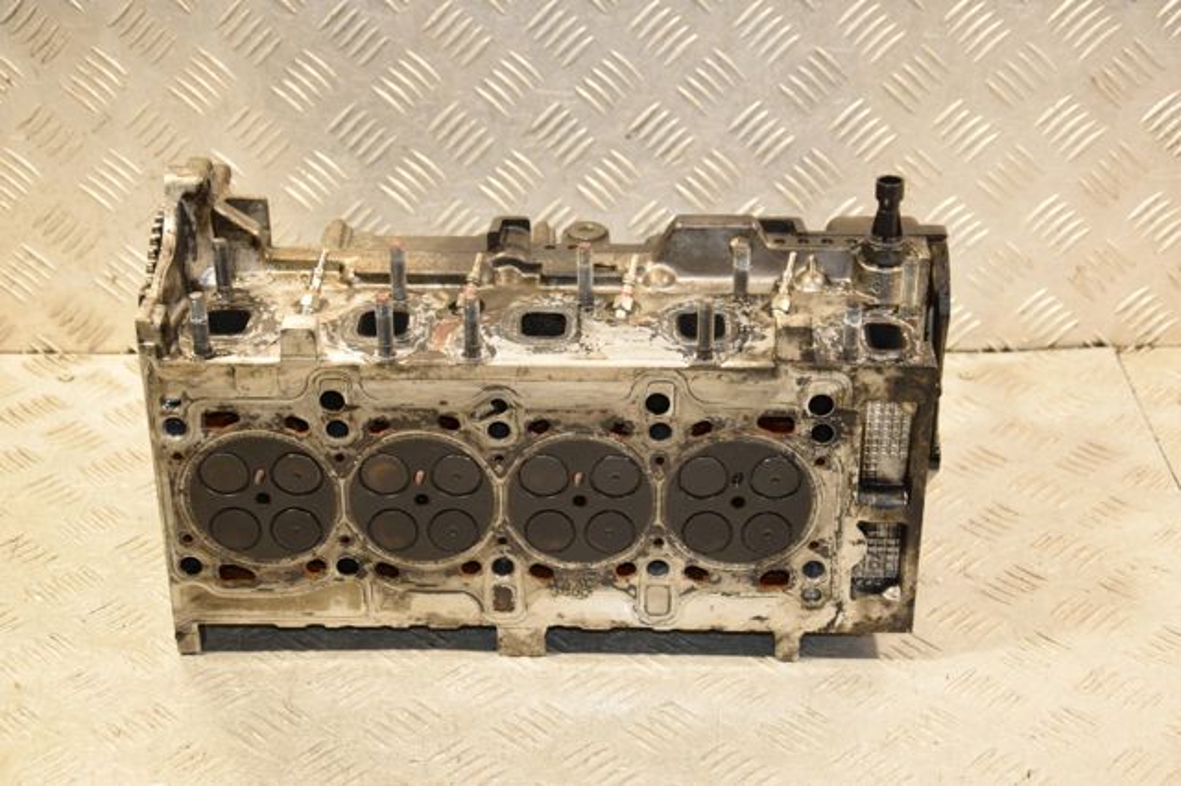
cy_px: 393
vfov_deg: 21.5
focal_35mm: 63
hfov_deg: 31.9
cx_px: 590
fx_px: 2066
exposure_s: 1/160
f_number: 4.8
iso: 800
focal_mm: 42
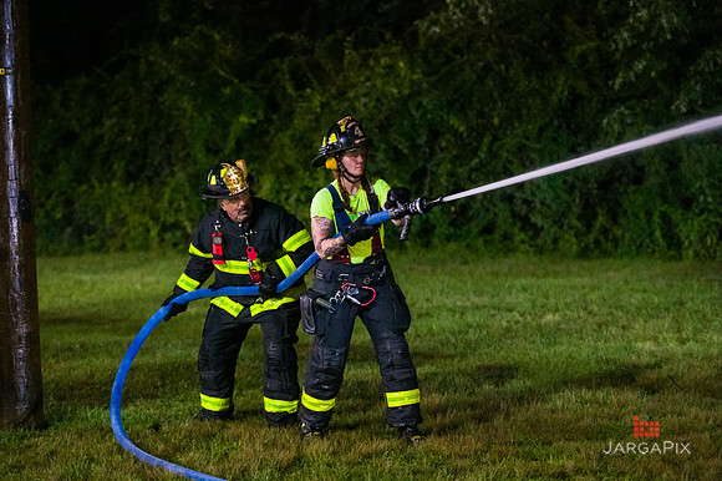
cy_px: 240
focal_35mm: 100
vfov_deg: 13.7
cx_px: 361
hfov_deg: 20.4
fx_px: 2004
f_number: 3.2
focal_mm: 100
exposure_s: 1/200
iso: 12800
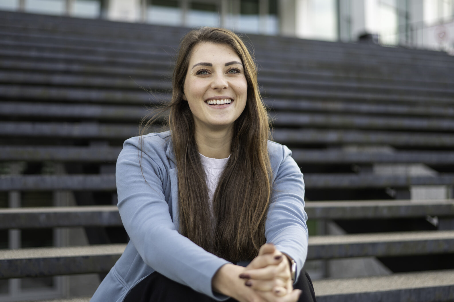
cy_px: 151
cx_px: 227
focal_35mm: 50
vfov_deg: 27.0
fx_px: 630
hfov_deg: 39.6
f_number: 1.8
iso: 250
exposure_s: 1/1000
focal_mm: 50
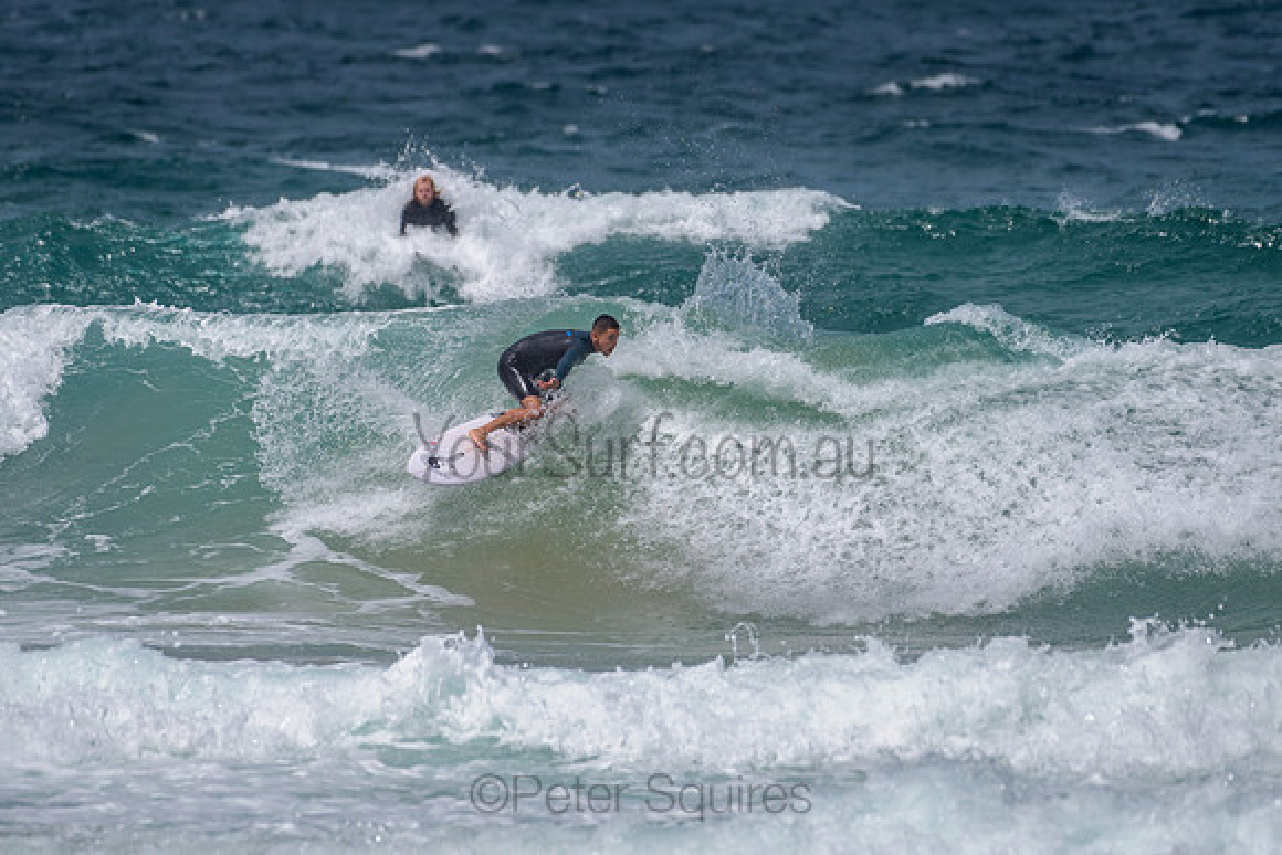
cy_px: 371
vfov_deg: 2.2
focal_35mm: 613
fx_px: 21846
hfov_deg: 3.4
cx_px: 685
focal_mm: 500
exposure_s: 1/2000
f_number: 5.6
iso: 64
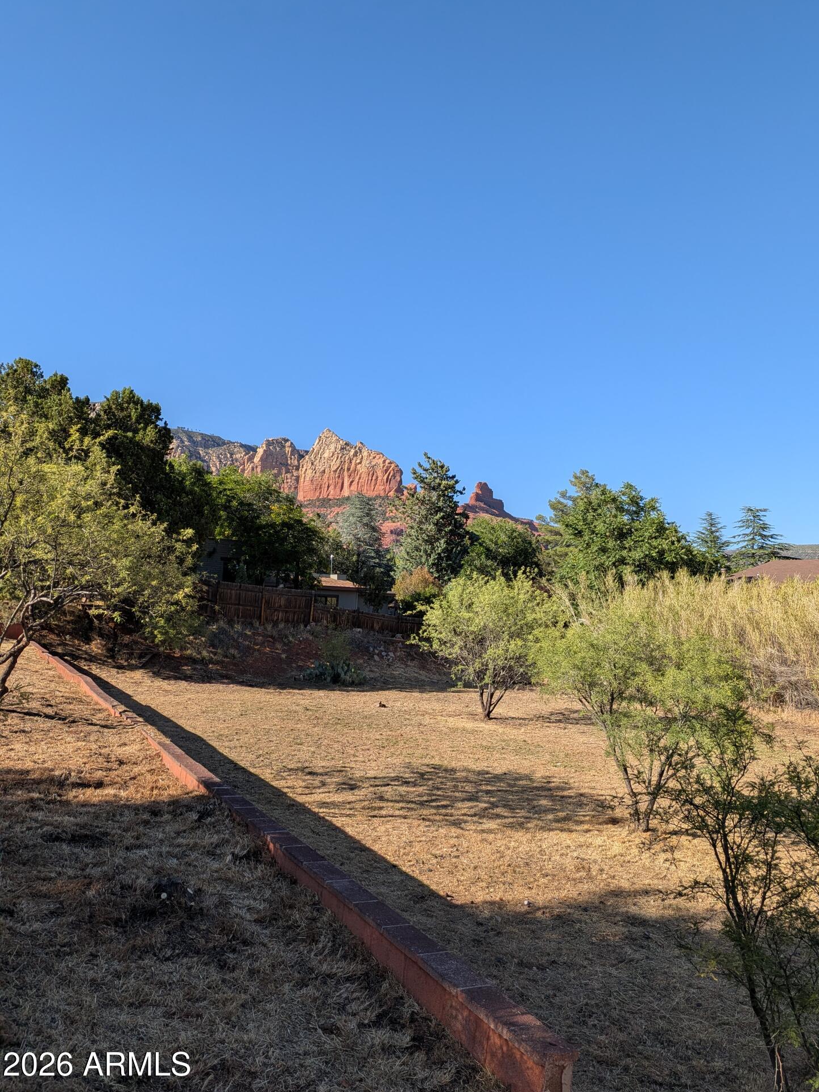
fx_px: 789
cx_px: 426
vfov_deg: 69.4
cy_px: 548
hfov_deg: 54.9
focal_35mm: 25
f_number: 1.7
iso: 34
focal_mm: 4.53
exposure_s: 1/1325
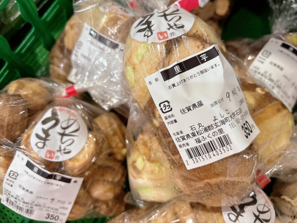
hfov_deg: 67.3
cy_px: 112
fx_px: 223
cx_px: 148
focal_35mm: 26
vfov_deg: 53.1
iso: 100
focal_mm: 5.96
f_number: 1.6
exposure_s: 1/60
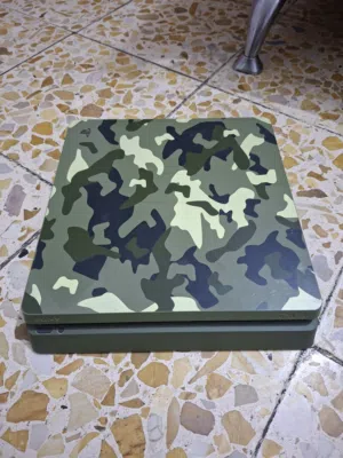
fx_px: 304
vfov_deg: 73.9
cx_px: 172
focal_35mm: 23
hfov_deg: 58.9
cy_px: 229
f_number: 1.8
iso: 400
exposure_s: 1/33
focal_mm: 5.54
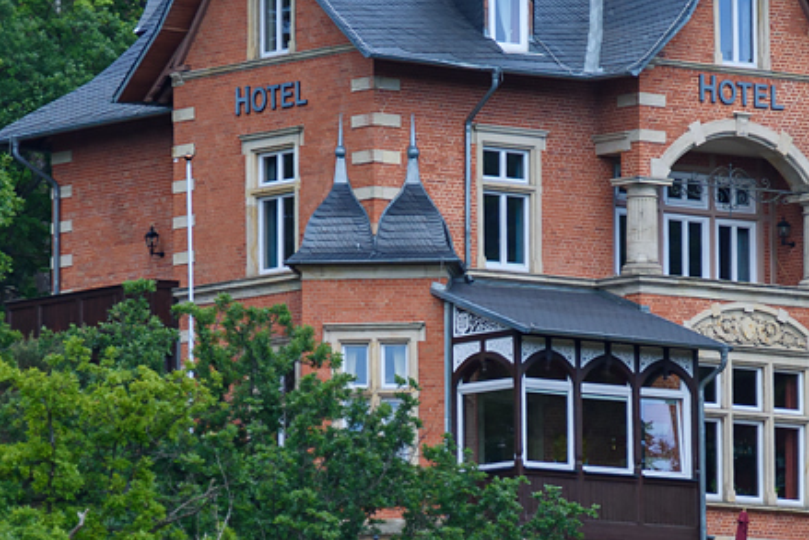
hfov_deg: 6.3
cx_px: 687
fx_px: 7373
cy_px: 262
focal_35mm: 328
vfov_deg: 4.2
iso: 200
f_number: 7.1
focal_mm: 80
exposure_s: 1/250
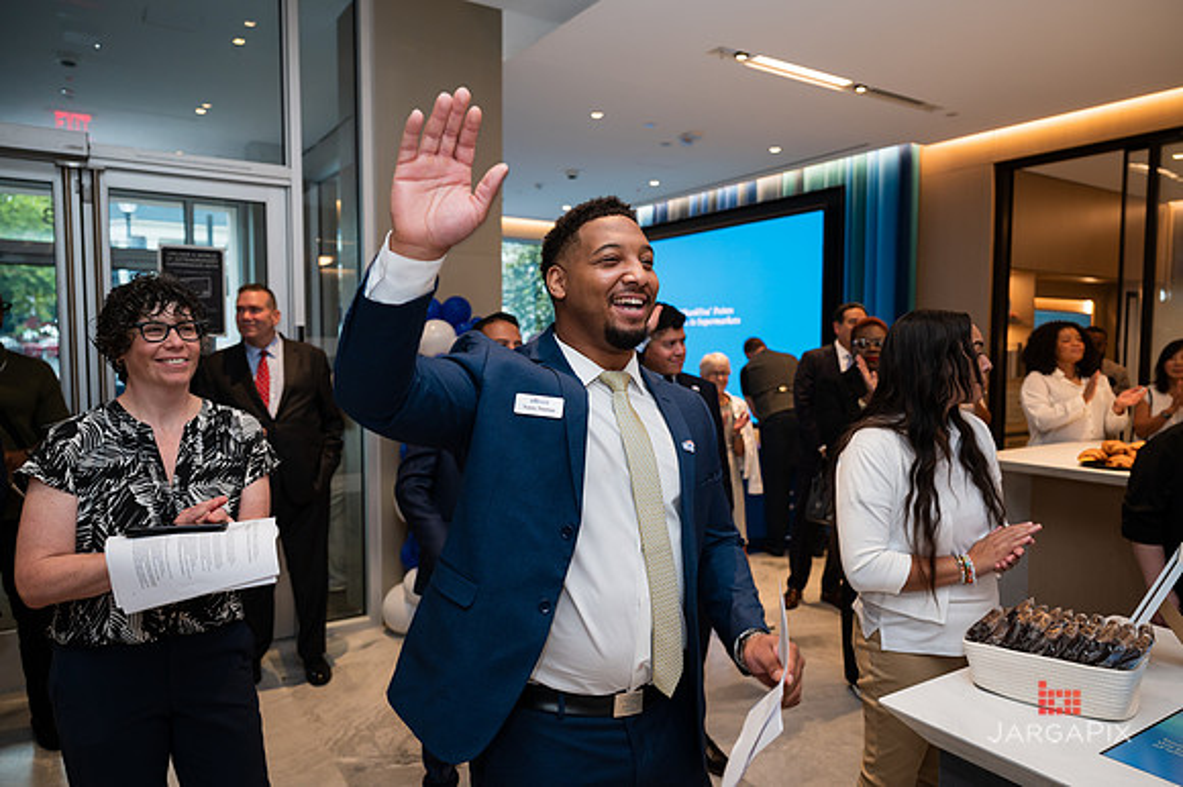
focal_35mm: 24
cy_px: 394
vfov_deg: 53.0
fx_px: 790
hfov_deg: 73.7
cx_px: 592
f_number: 3.2
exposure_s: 1/160
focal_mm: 24
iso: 400
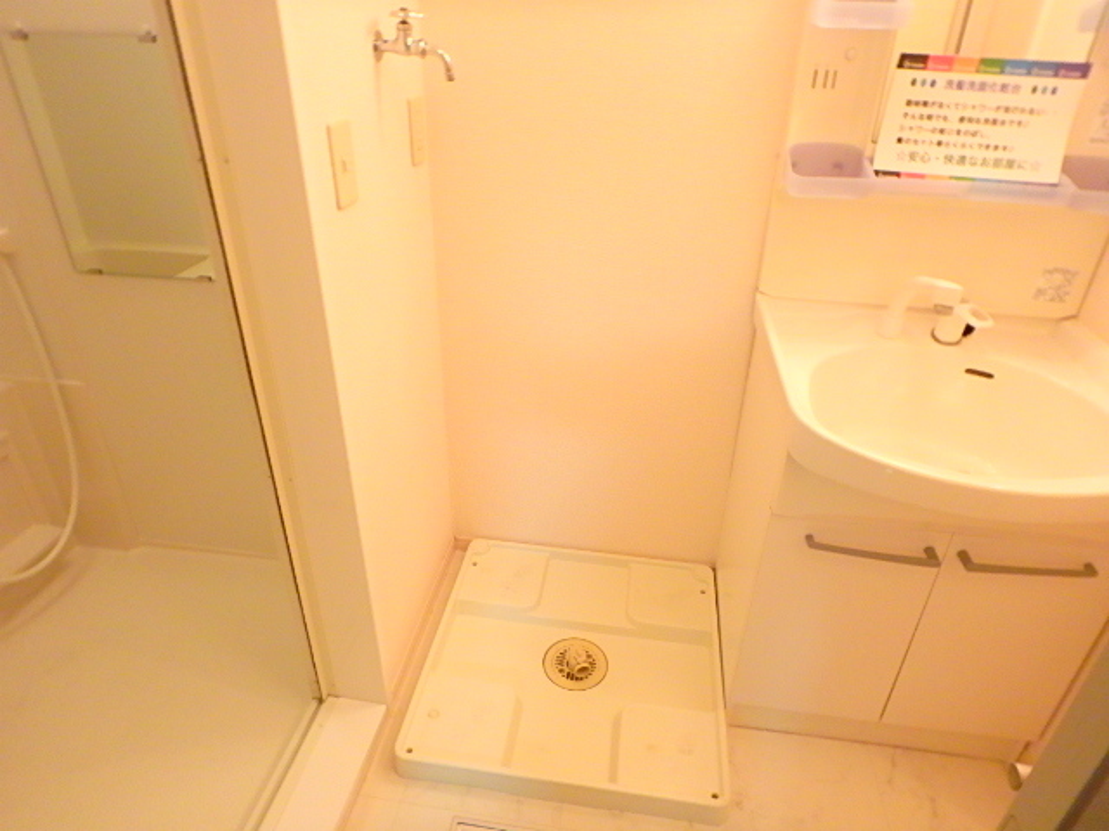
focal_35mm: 21
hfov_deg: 79.0
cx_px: 554
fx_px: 673
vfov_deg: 63.4
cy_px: 416
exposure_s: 1/30
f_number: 3.5
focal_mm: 3.7
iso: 500
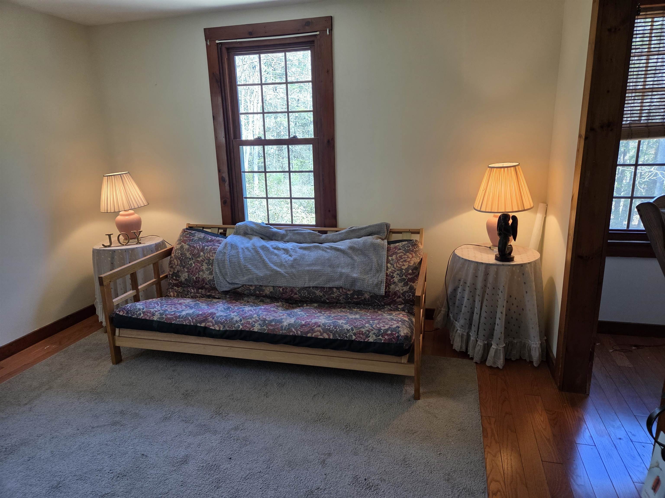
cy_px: 249
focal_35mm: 23
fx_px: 442
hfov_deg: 73.9
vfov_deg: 58.9
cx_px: 332
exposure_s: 1/120
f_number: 1.8
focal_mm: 5.4
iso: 200
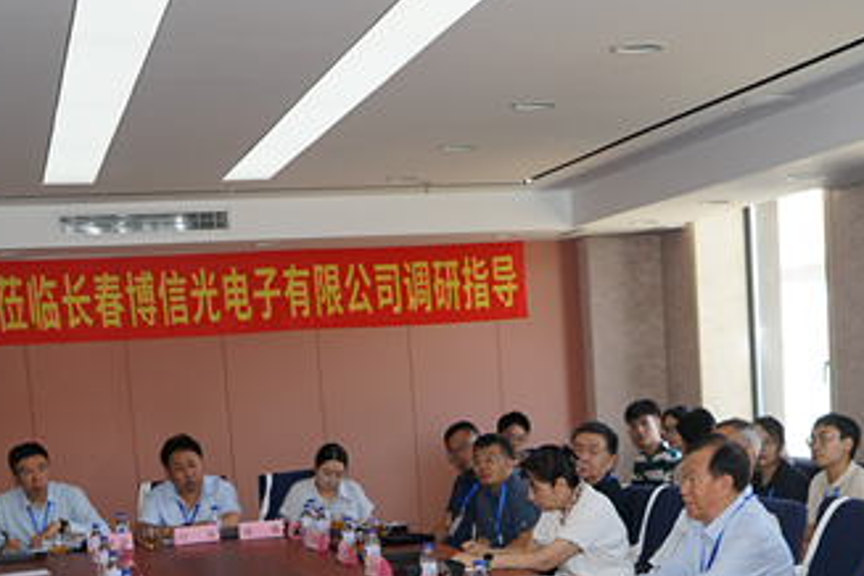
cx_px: 555
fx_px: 1704
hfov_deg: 28.3
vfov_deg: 18.5
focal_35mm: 71
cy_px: 630
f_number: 4
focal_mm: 29
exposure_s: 1/160
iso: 320
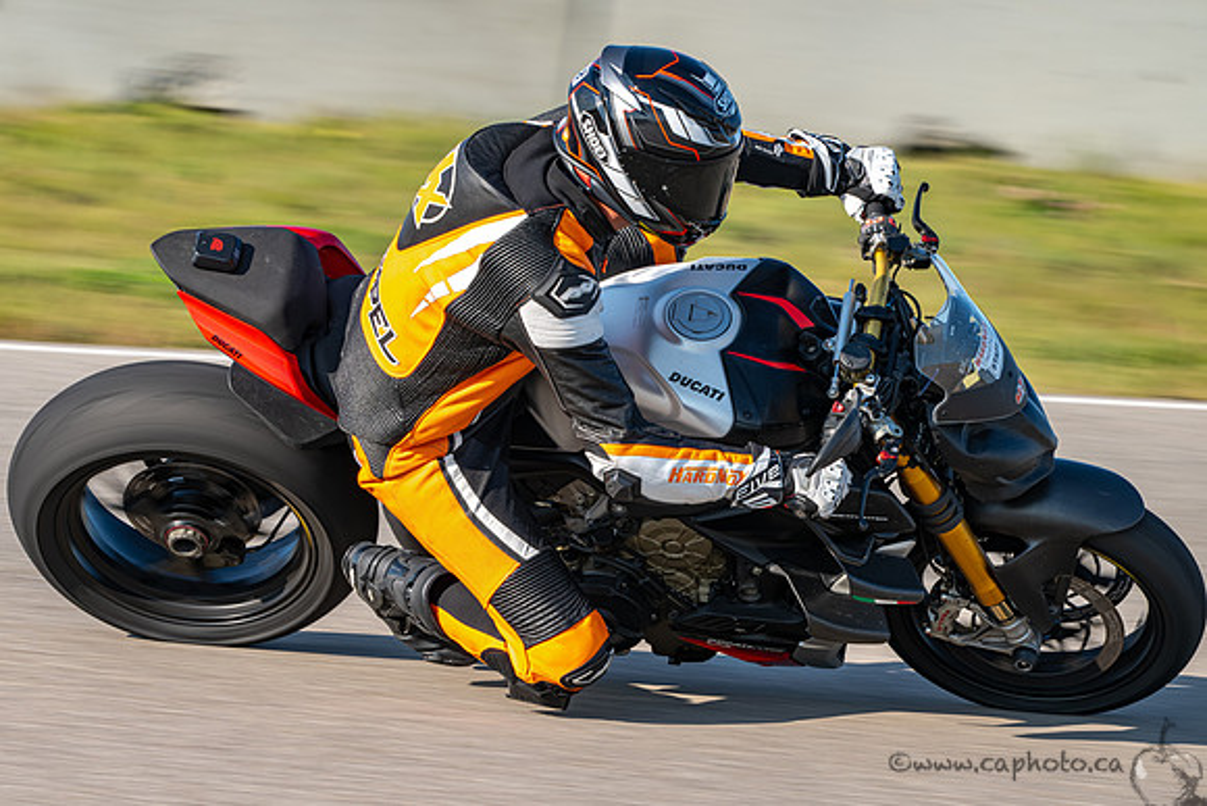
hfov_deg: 4.3
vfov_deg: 2.9
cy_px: 474
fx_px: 16157
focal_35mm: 482
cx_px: 498
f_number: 11
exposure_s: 1/250
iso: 280
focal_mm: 410
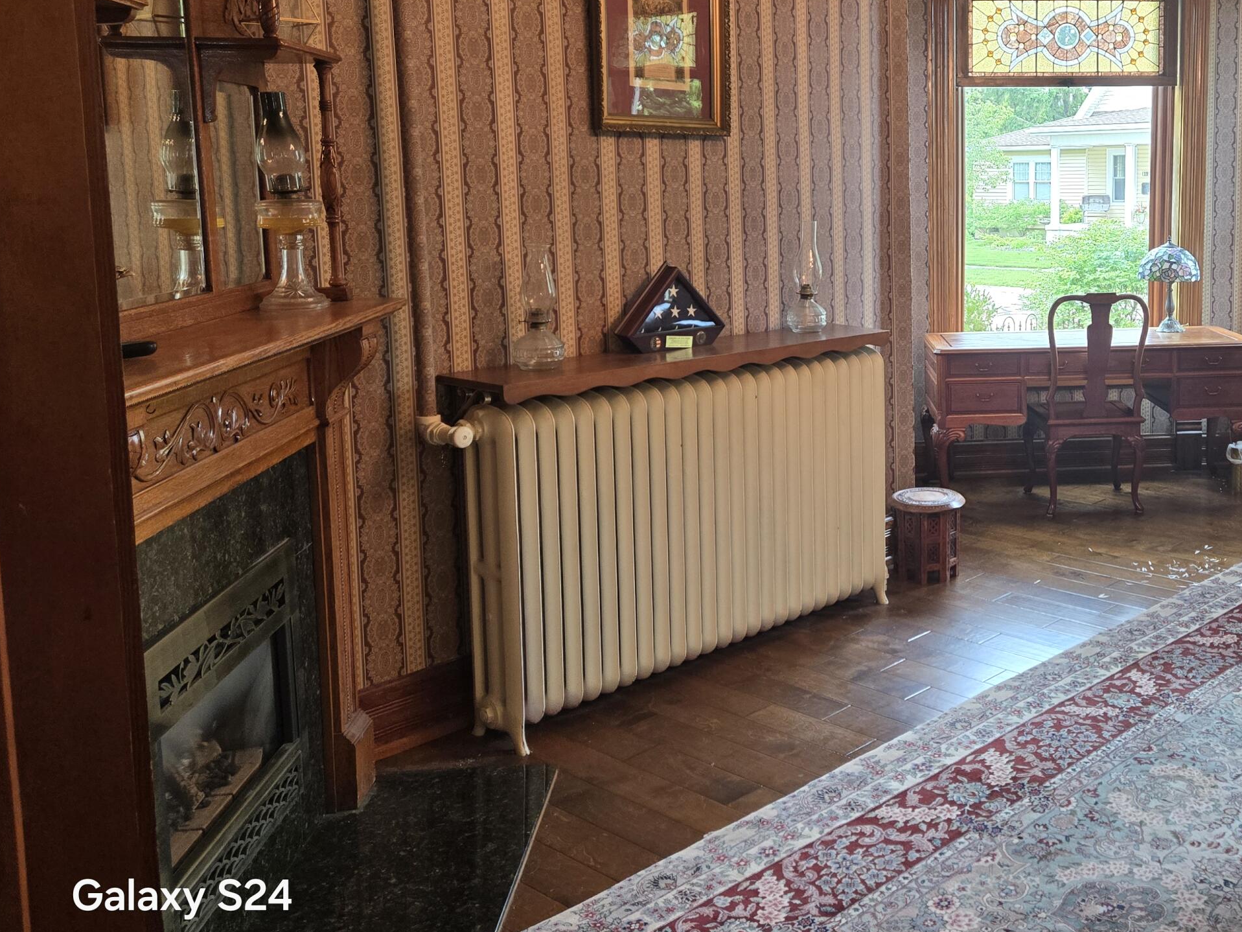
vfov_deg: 39.3
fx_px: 1292
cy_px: 337
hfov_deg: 49.0
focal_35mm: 36
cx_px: 952
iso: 125
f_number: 1.8
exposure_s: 1/120
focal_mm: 5.4
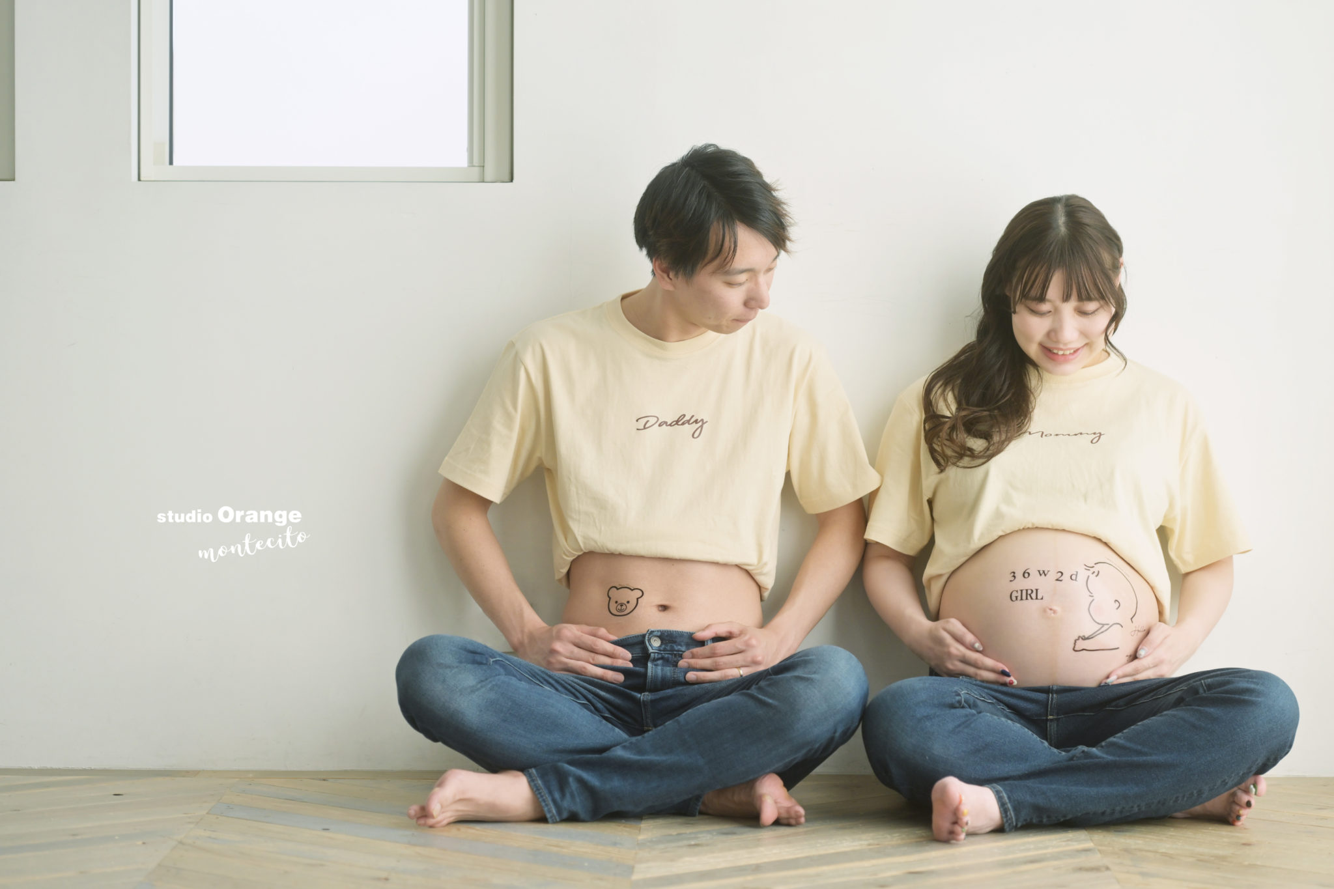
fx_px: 4298
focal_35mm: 116
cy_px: 444
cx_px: 667
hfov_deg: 17.6
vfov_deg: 11.8
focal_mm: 116
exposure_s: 1/1000
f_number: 4
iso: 500
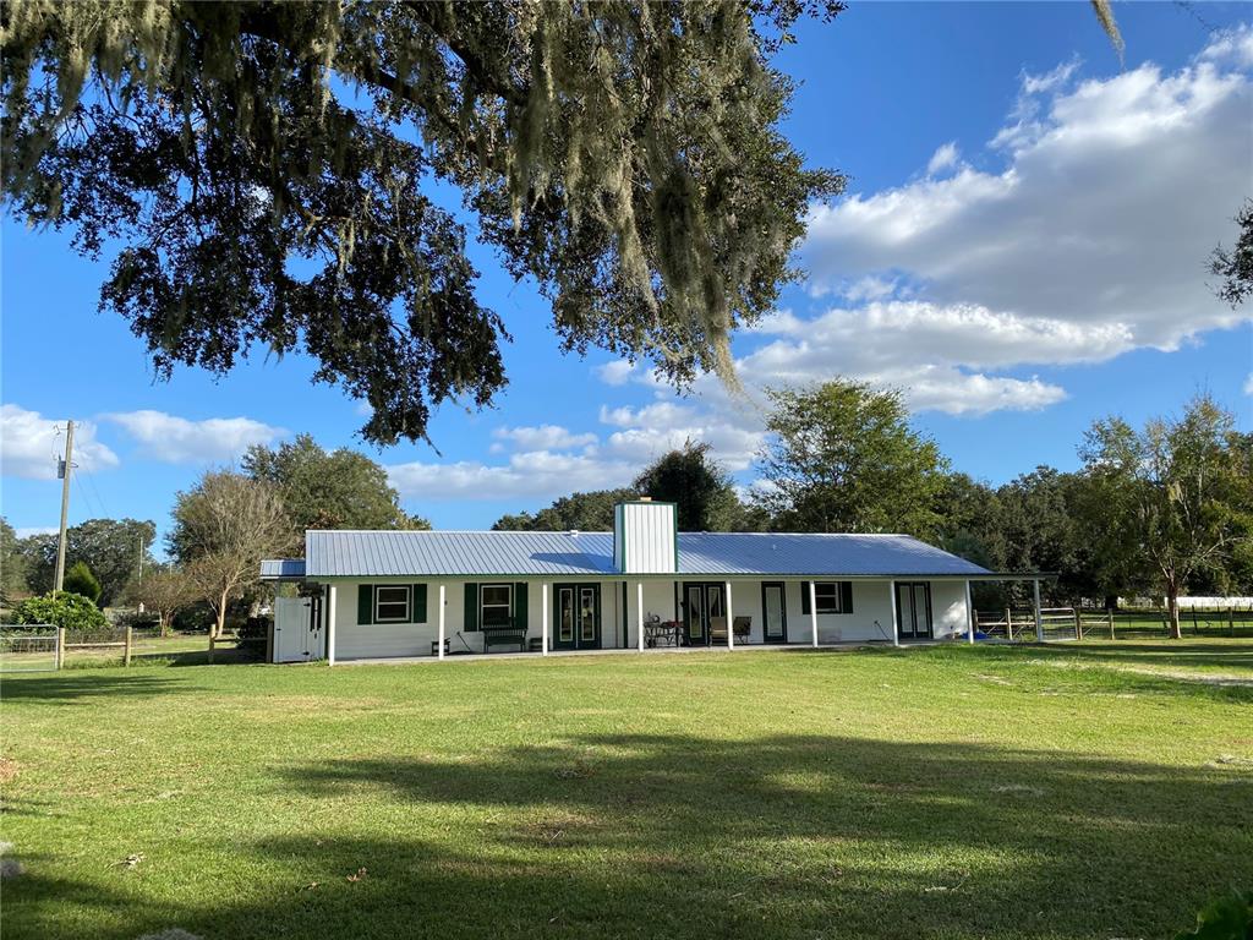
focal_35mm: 26
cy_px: 470
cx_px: 626
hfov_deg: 67.3
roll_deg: +0.6
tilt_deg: +9.2
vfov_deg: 53.1
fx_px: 941
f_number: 1.8
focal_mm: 4.25
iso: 32
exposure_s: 1/1996
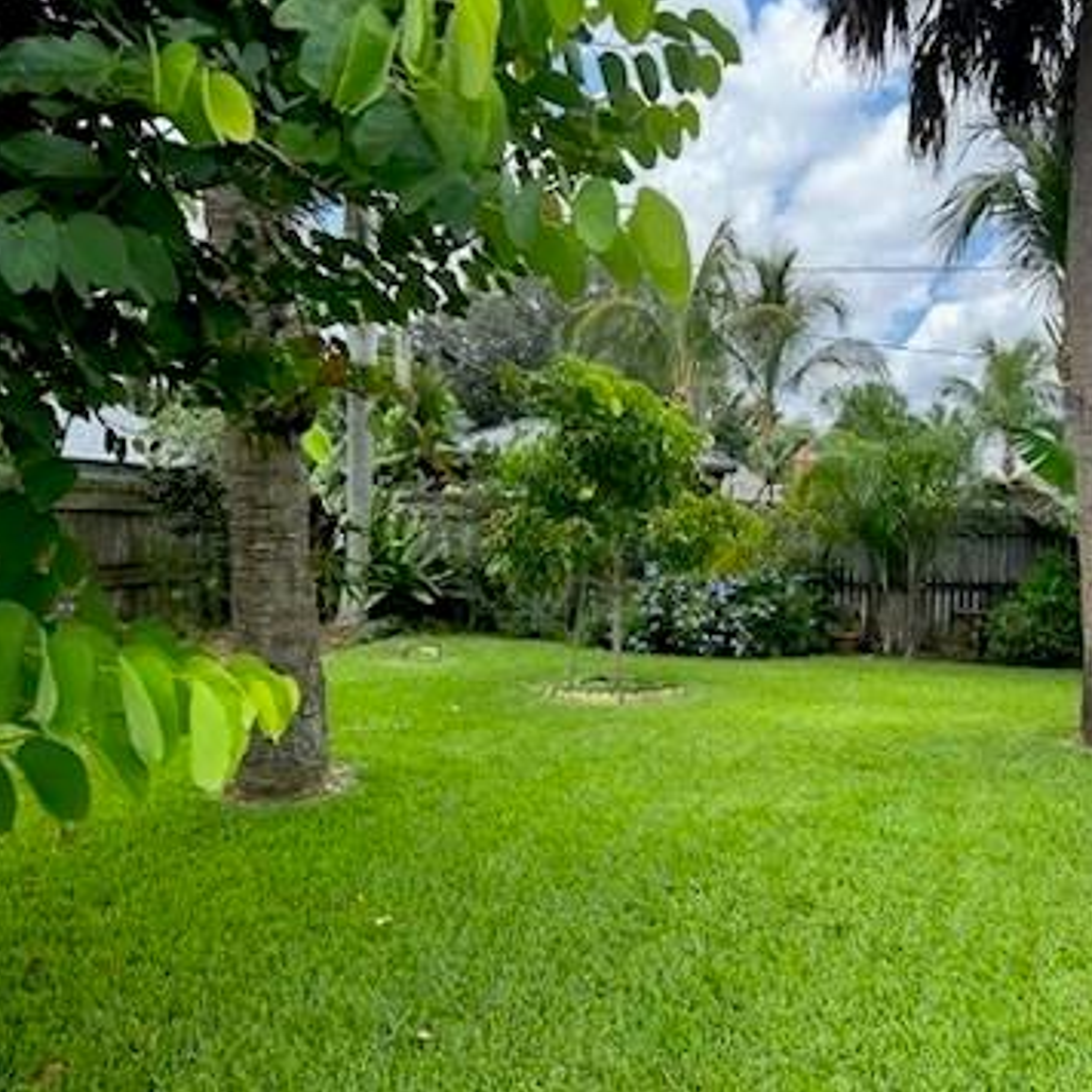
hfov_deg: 51.7
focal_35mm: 31
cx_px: 712
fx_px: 1106
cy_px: 546
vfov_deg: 52.5
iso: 50
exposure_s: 1/1311
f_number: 1.5
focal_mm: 5.7
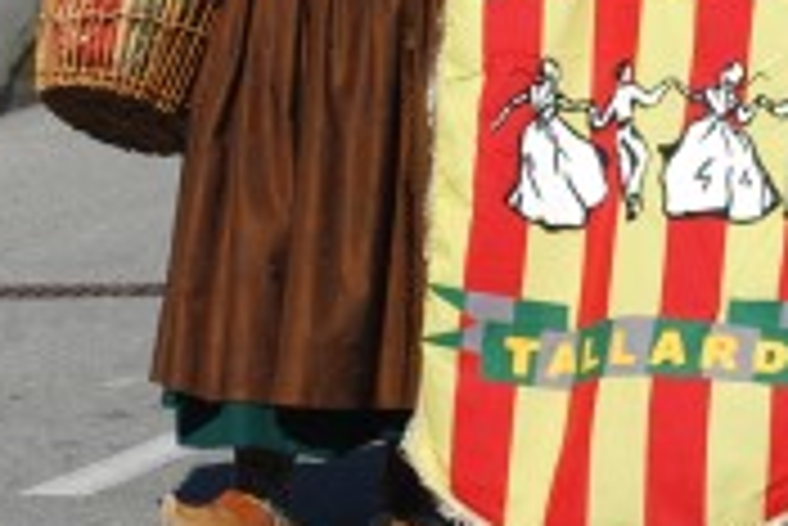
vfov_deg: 4.5
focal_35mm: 302
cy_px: -101
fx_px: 6612
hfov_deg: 6.8
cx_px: 509
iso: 100
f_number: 8
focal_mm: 55
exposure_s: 1/250
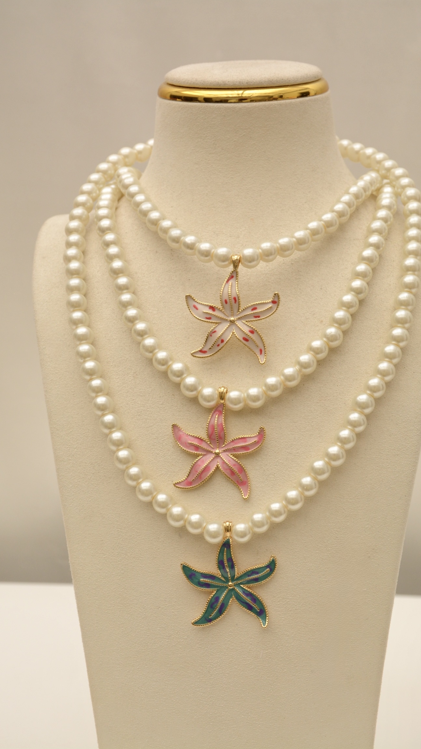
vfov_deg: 34.9
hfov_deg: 20.1
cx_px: 224
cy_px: 373
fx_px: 1191
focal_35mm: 60
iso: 500
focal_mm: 38
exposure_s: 1/320
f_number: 9
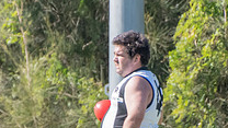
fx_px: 13506
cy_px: 112
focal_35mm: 2234
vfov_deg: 0.5
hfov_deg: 1.0
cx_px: 104
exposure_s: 1/2000
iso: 800
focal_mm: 400
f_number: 6.3
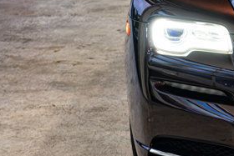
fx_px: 1021
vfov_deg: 8.7
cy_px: 20
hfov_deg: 12.4
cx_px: 358
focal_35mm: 157
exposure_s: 1/80
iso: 1250
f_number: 4
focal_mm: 43
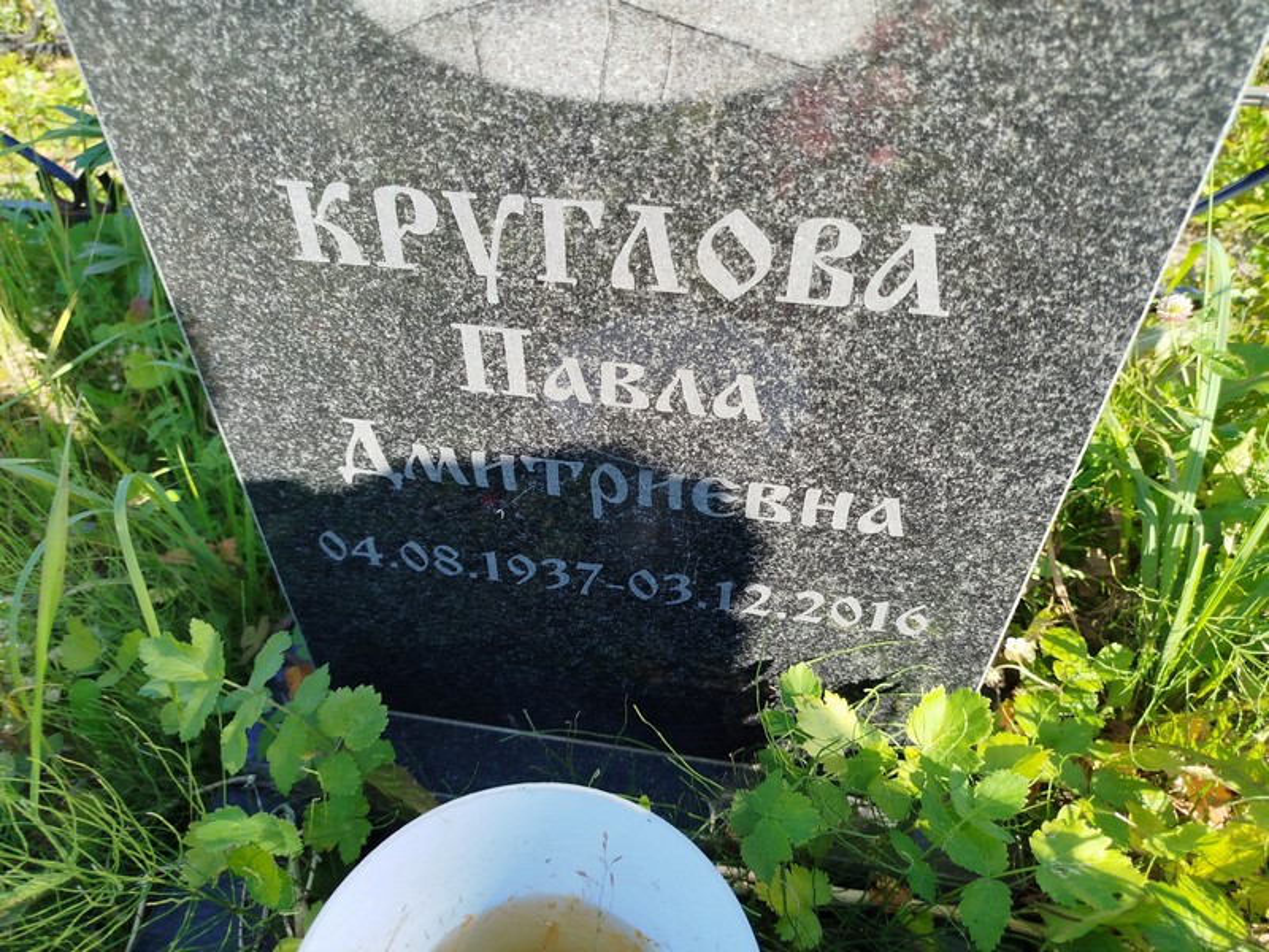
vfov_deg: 56.8
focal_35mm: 24
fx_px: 880
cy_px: 476
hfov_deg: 71.6
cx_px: 634
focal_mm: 5.31
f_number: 1.7
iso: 50
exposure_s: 1/298
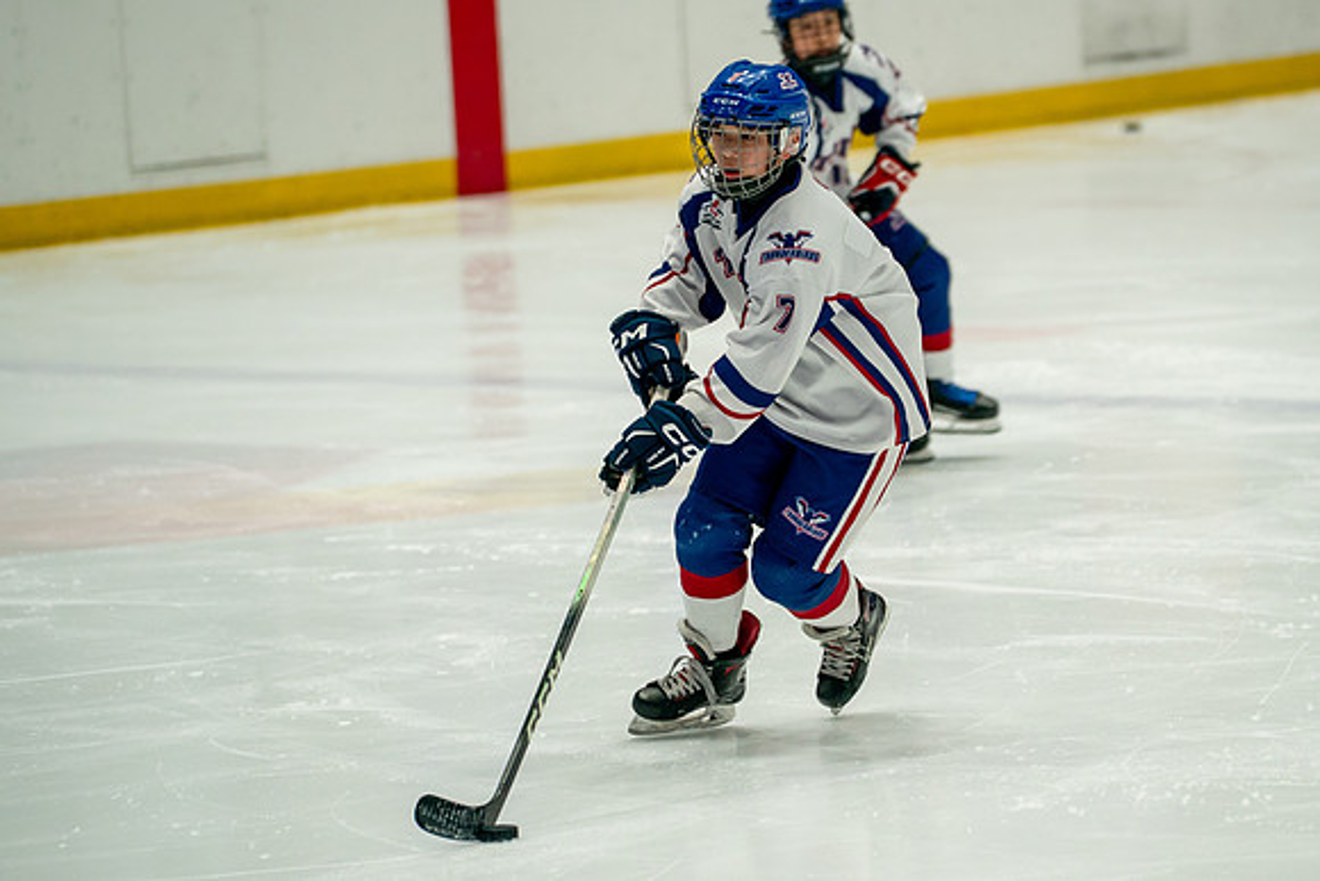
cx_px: 808
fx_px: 9184
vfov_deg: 5.5
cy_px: 451
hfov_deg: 8.2
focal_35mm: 250
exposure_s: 1/800
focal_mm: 150
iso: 1600
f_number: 2.8
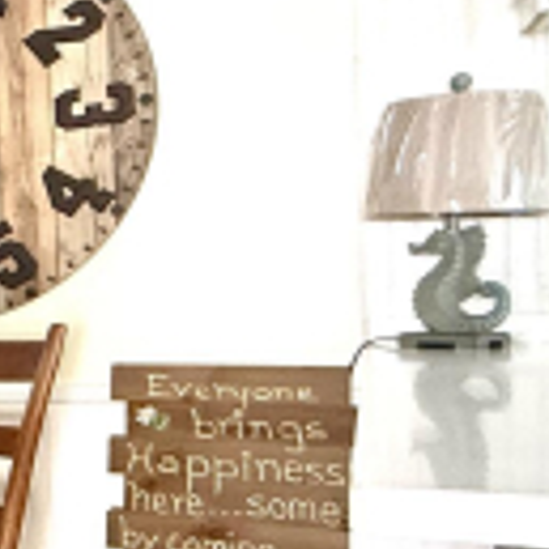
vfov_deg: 26.8
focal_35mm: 64
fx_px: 1148
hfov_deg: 16.7
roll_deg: +2.8
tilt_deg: -0.9
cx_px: -653
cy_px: 340
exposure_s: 1/65
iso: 320
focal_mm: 2.22
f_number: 2.2
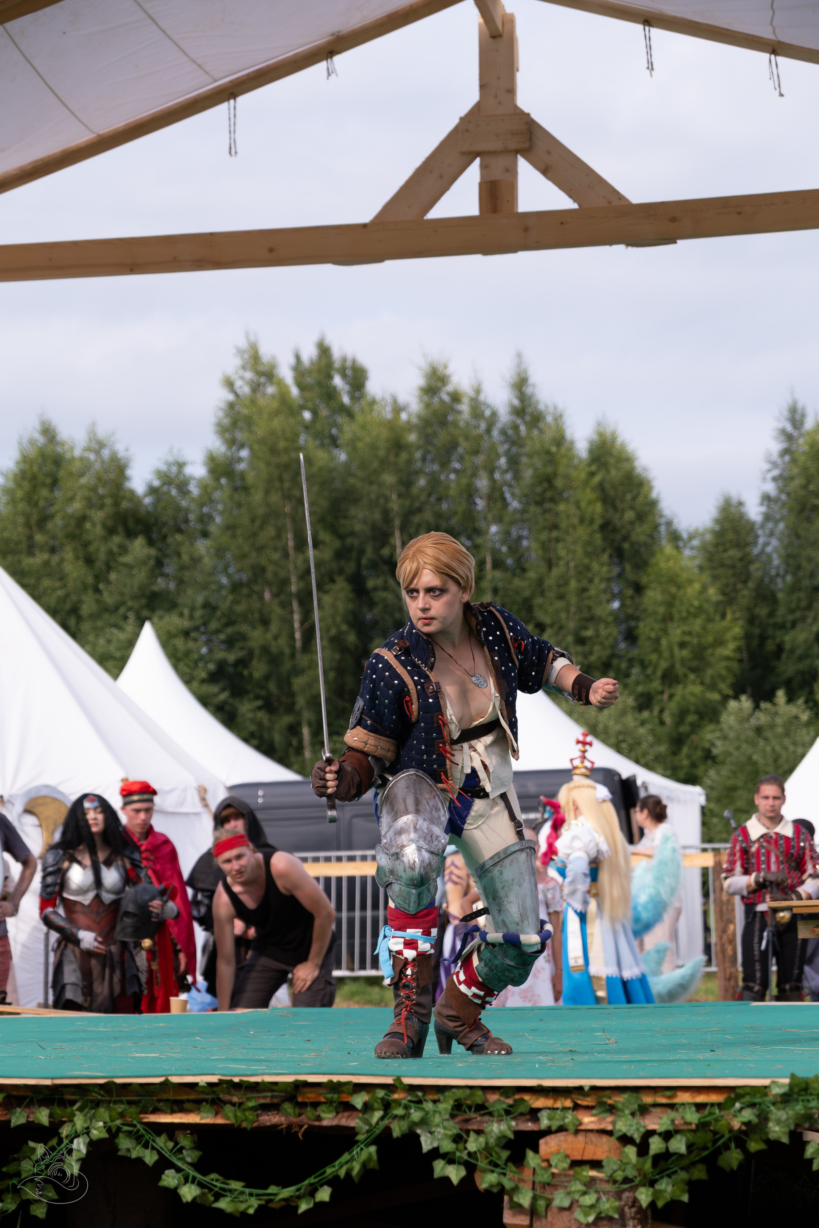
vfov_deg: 24.5
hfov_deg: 16.5
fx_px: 2832
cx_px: 410
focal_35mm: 83
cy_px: 614
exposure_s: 1/1600
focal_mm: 55
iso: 200
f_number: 3.6
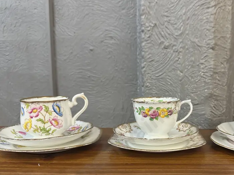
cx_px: 163
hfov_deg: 51.3
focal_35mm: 35
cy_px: 115
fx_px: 237
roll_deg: +0.3
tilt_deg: -11.2
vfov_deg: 40.3
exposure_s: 1/100
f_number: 1.78
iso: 200
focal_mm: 6.86
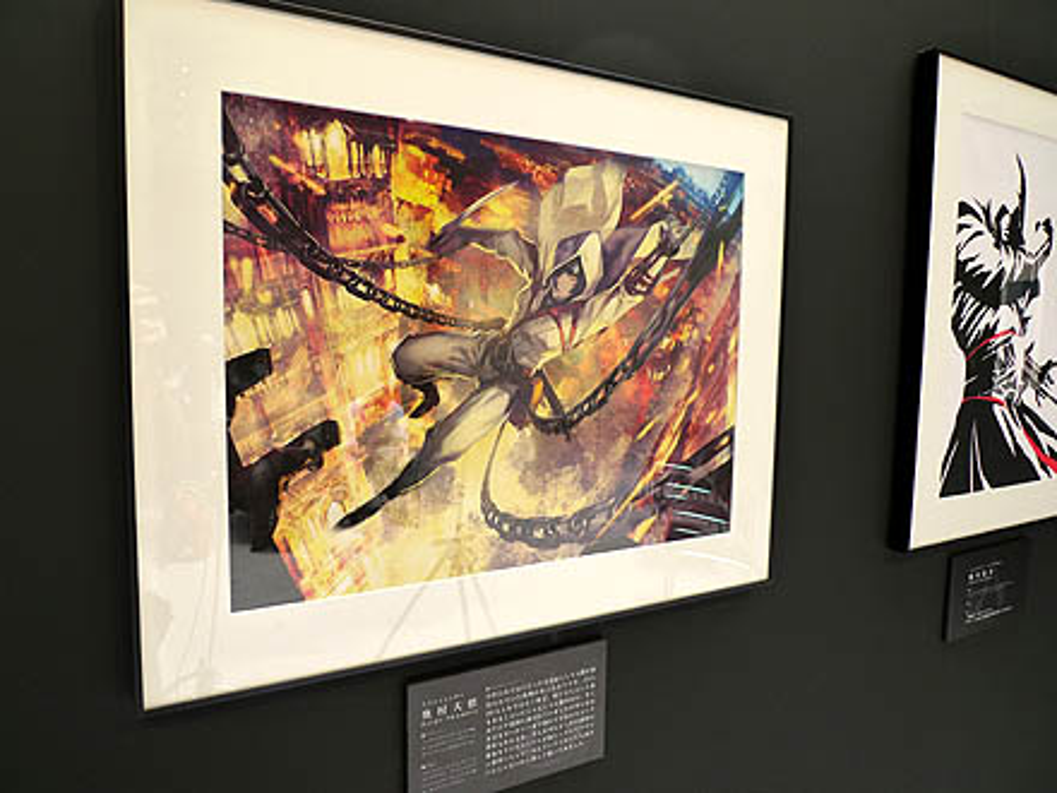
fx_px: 733
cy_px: 396
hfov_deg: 71.6
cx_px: 528
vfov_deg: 56.8
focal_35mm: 24
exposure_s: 1/100
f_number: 2.2
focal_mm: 5.1
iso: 125
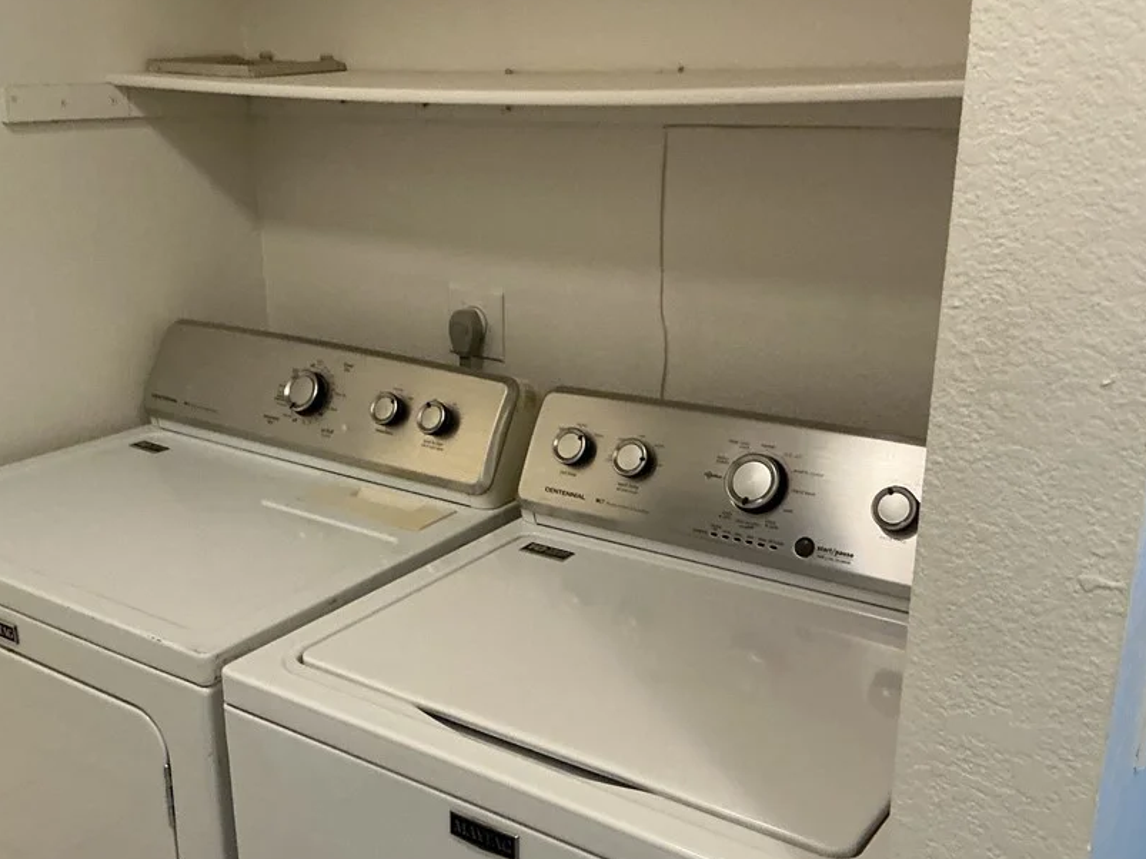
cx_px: 517
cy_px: 469
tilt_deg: -17.8
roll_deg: +1.8
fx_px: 1225
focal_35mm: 37
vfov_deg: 38.6
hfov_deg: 50.1
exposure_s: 1/60
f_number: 1.8
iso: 160
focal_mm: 3
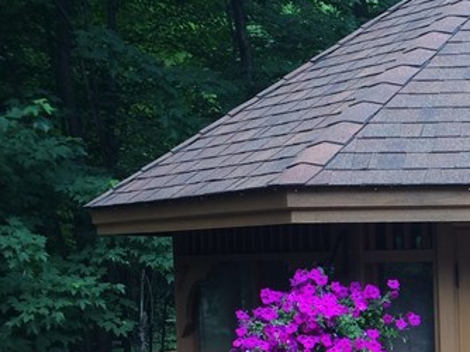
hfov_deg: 20.5
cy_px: 349
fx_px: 1208
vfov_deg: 16.3
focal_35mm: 89
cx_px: 573
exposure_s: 1/130
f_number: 2.2
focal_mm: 4.15
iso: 32
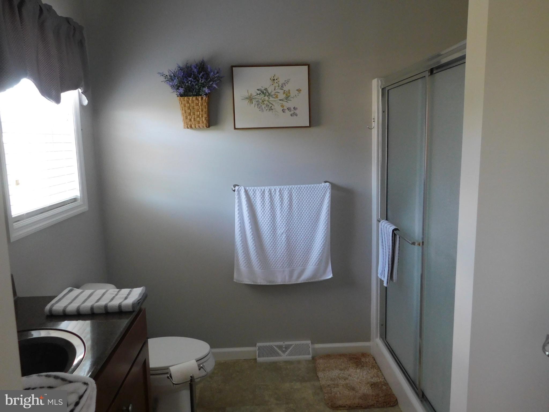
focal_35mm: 28
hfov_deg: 63.4
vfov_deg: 49.7
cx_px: 274
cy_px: 206
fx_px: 444
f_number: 3.2
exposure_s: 1/30
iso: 360
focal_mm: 4.9
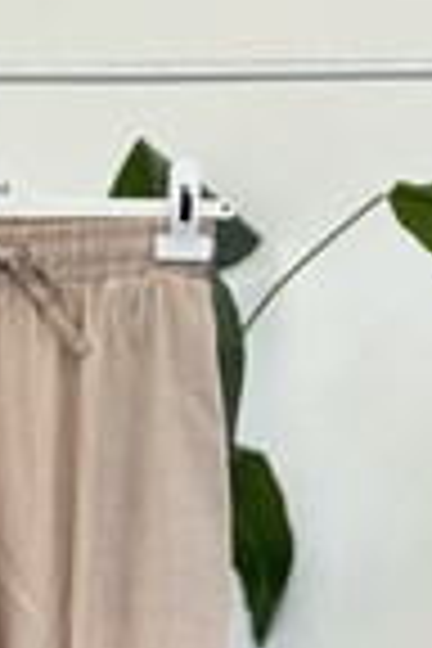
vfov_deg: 14.0
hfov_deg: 9.5
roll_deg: +0.4
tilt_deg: -8.0
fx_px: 2574
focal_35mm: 143
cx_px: -22
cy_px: 749
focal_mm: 6.76
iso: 64
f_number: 1.78
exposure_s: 1/159
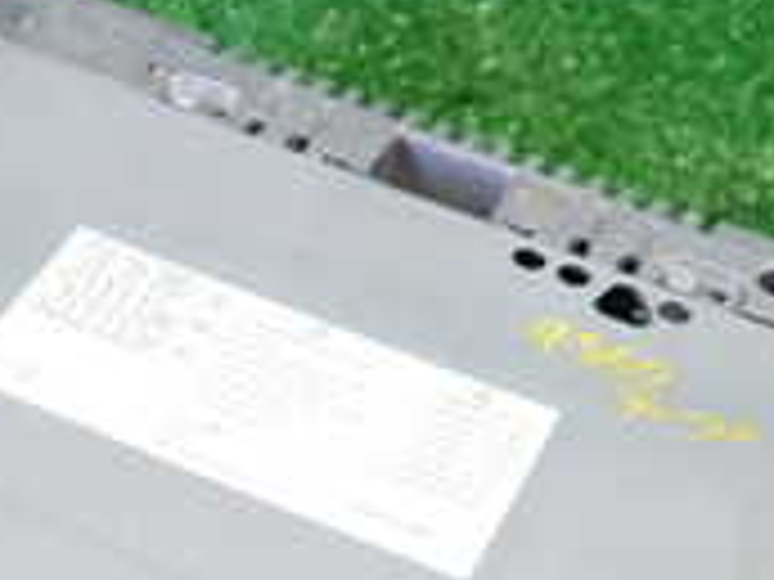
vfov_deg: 15.8
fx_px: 1945
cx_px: 58
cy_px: 841
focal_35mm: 87
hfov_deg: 21.9
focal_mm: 4.5
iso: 200
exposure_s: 1/30
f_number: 2
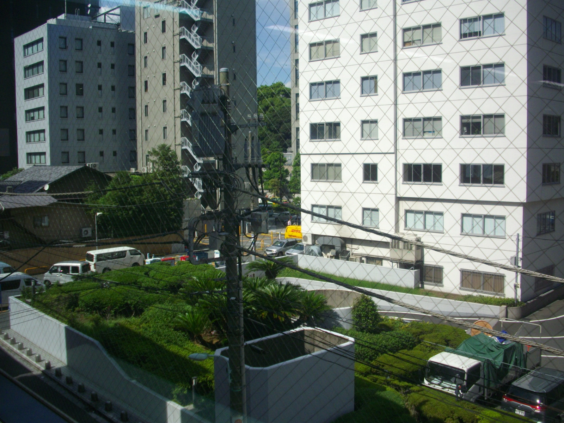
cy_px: 212
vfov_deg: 38.7
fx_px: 603
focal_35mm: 37
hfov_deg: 50.1
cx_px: 282
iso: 100
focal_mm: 6.2
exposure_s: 1/250
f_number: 5.6
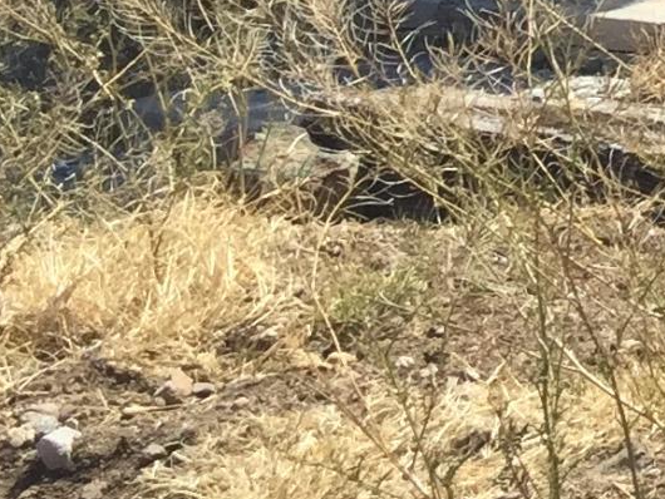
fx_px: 3152
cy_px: -559
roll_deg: -1.2
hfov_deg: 10.1
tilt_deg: +7.2
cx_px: 1738
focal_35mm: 164
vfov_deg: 8.5
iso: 32
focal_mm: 4.15
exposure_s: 1/1412
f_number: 2.2
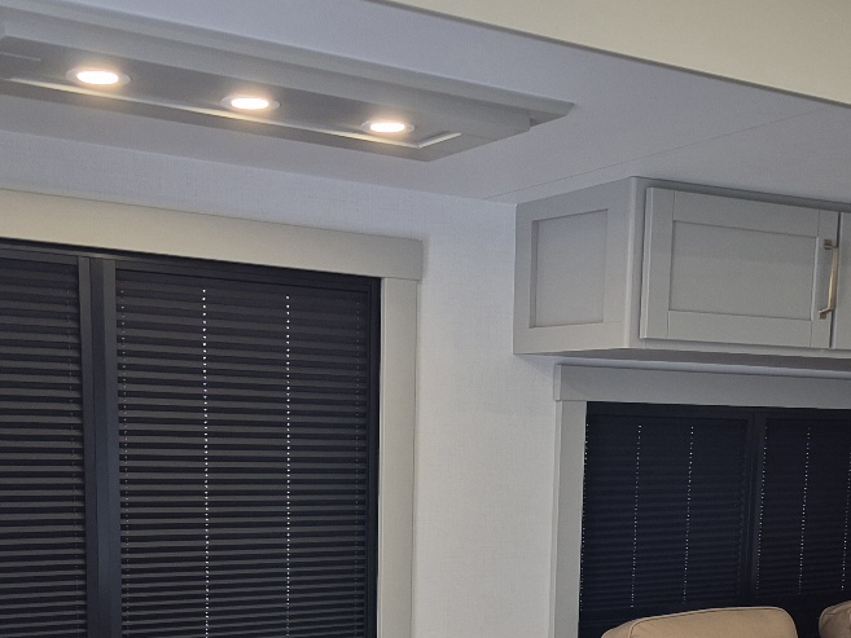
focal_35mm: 56
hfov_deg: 34.3
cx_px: 443
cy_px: 644
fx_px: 1377
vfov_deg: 24.8
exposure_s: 1/51
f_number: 1.8
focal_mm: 5.4
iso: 100
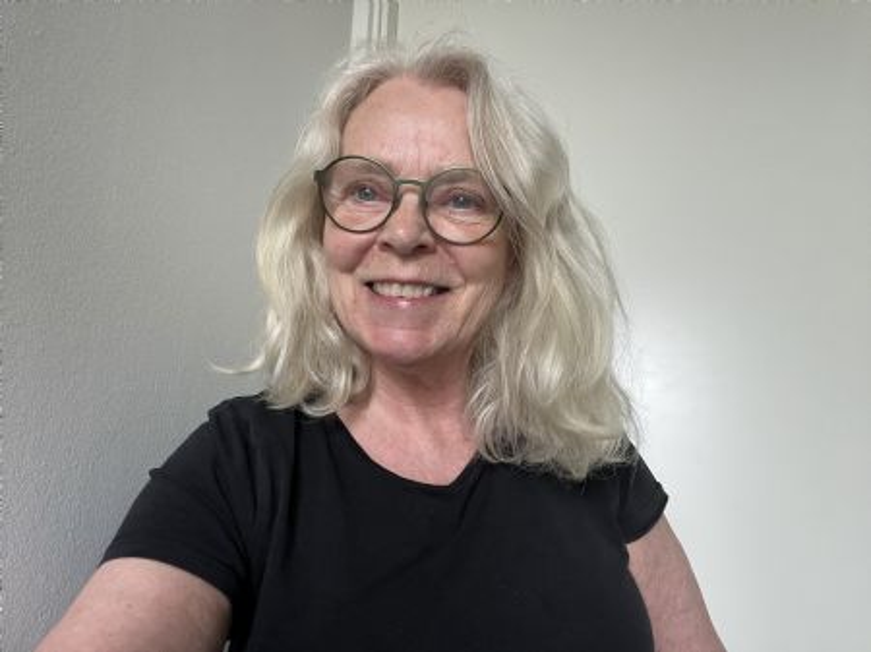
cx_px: 436
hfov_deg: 74.0
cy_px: 326
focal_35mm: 23
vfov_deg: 58.8
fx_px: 578
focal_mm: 2.71
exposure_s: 1/60
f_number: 2.2
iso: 160
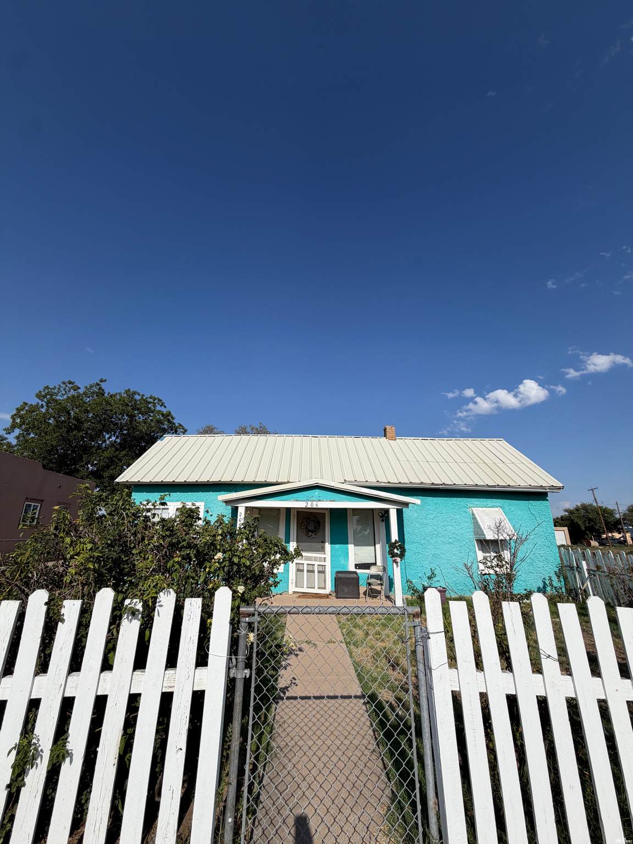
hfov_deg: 85.7
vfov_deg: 102.1
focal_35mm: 14
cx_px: 316
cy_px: 422
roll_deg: +0.2
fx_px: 341
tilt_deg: +20.2
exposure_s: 1/1745
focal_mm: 2.22
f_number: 2.2
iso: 25
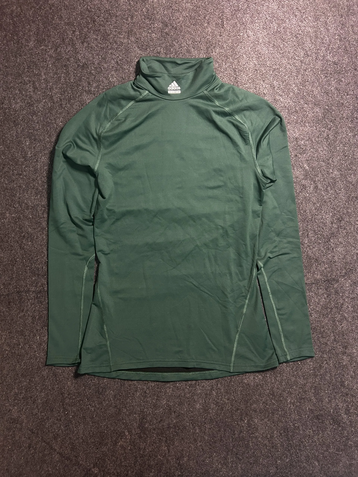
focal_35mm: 26
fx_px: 359
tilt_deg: -68.1
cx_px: 179
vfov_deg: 67.3
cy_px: 238
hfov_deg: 53.1
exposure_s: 1/50
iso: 320
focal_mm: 5.7
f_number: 1.5
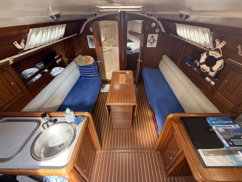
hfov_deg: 98.1
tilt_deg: -36.6
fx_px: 105
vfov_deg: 81.7
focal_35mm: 15
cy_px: 89
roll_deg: -0.1
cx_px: 125
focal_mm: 2.22
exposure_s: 1/60
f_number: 2.2
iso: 320
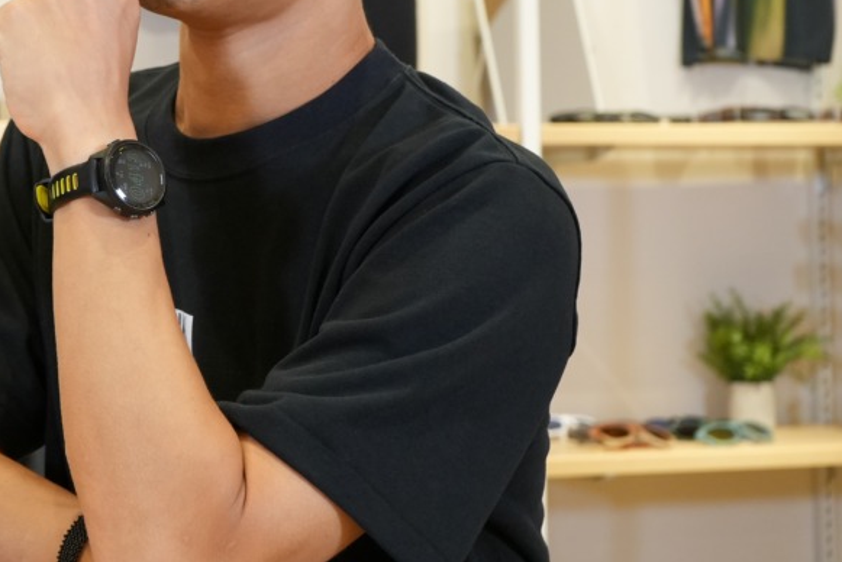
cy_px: 77
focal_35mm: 97
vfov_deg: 14.0
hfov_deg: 20.7
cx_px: 125
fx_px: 2270
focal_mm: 47
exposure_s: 1/100
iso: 2000
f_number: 6.3
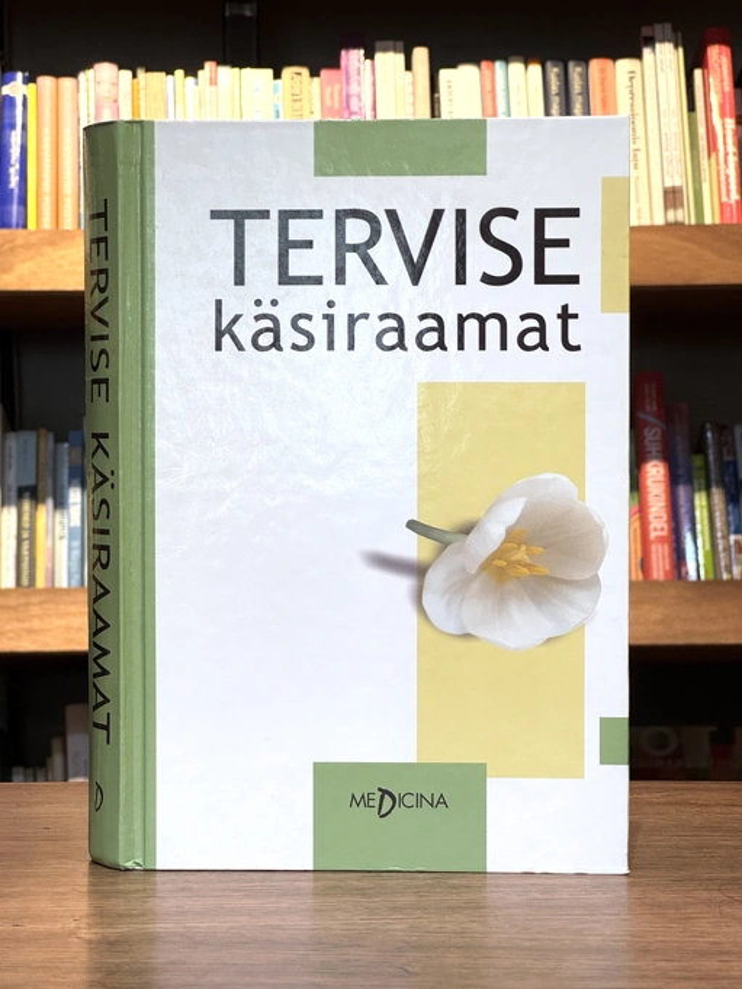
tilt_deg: -1.2
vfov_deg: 25.3
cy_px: 494
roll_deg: -0.1
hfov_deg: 19.1
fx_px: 2200
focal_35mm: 77
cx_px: 371
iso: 125
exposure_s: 1/99
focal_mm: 9
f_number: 2.8
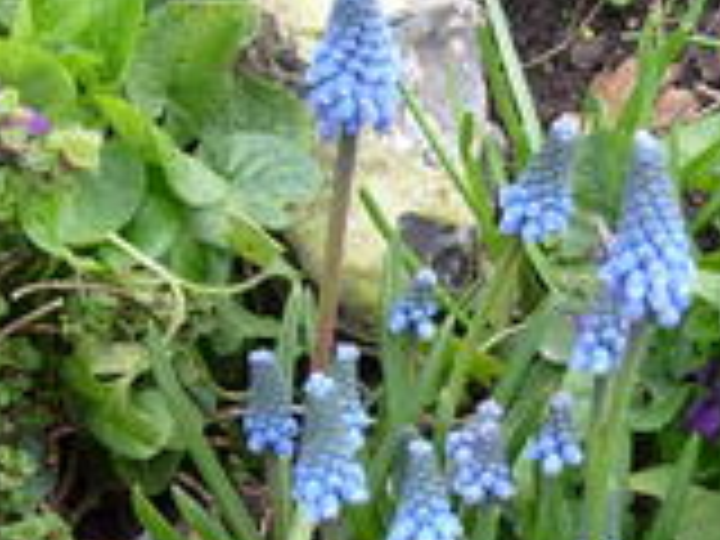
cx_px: 544
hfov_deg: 20.3
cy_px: 302
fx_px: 1997
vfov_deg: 15.4
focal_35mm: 96
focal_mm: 5.8
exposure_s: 1/180
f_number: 2.8
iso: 80
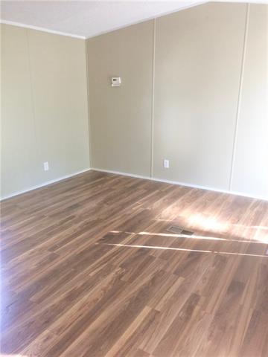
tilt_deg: -17.1
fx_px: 299
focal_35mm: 29
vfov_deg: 61.7
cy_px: 178
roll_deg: -0.7
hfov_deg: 48.2
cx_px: 134
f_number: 2.2
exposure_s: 1/30
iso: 80
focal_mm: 4.15
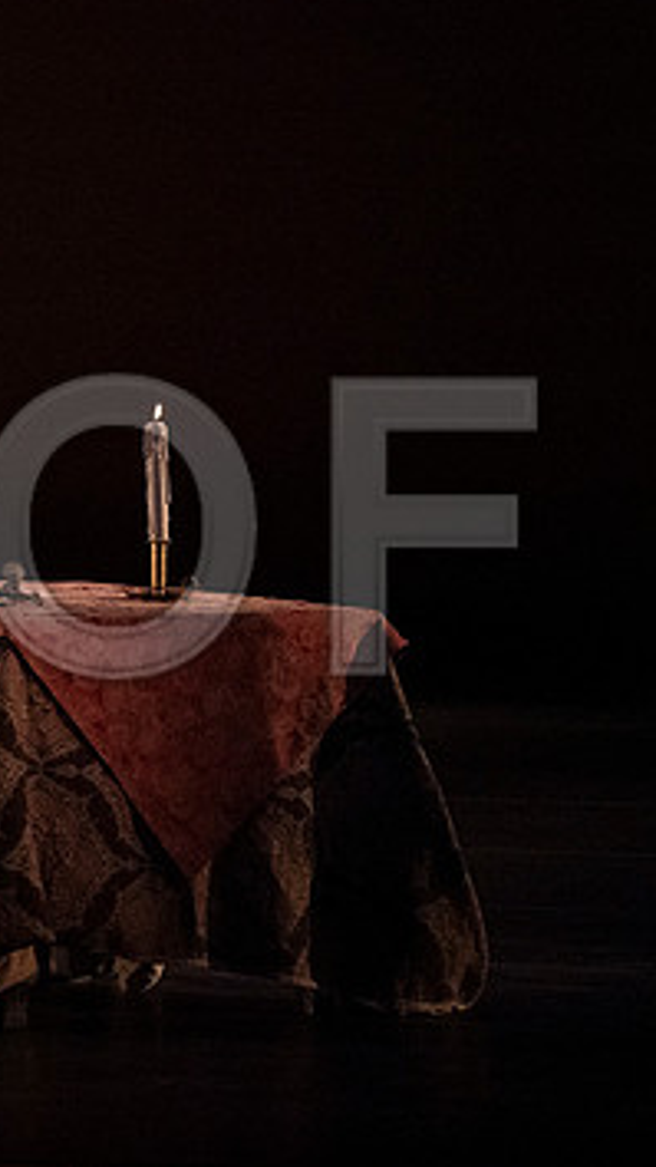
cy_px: 536
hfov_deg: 1.9
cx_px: -254
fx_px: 19646
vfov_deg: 3.4
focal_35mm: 635
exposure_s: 1/400
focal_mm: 370
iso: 20000
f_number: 5.6
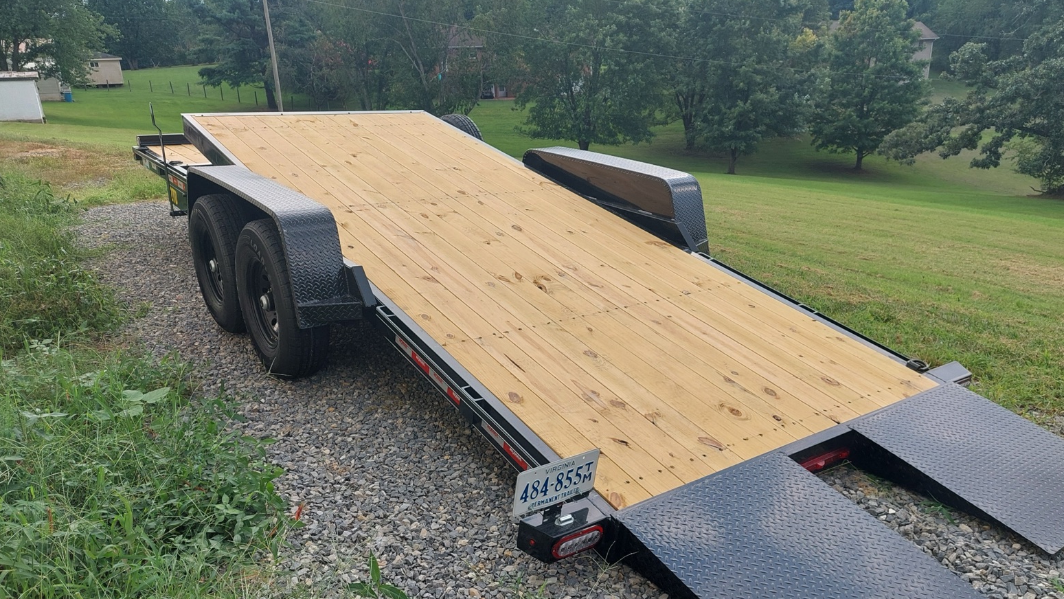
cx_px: 536
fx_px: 762
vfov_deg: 42.7
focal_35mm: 27
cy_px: 362
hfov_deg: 69.8
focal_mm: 5.23
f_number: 1.8
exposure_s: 1/328
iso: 40
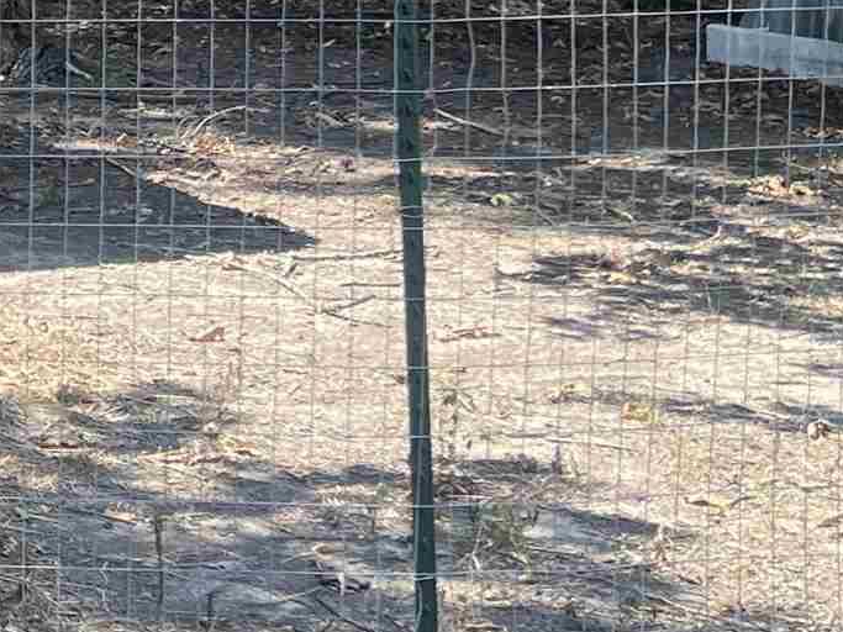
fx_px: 2849
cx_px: -594
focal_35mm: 117
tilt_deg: -4.7
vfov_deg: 12.5
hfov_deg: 15.0
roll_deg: +1.2
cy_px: 9
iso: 50
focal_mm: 5.7
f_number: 1.5
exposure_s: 1/509
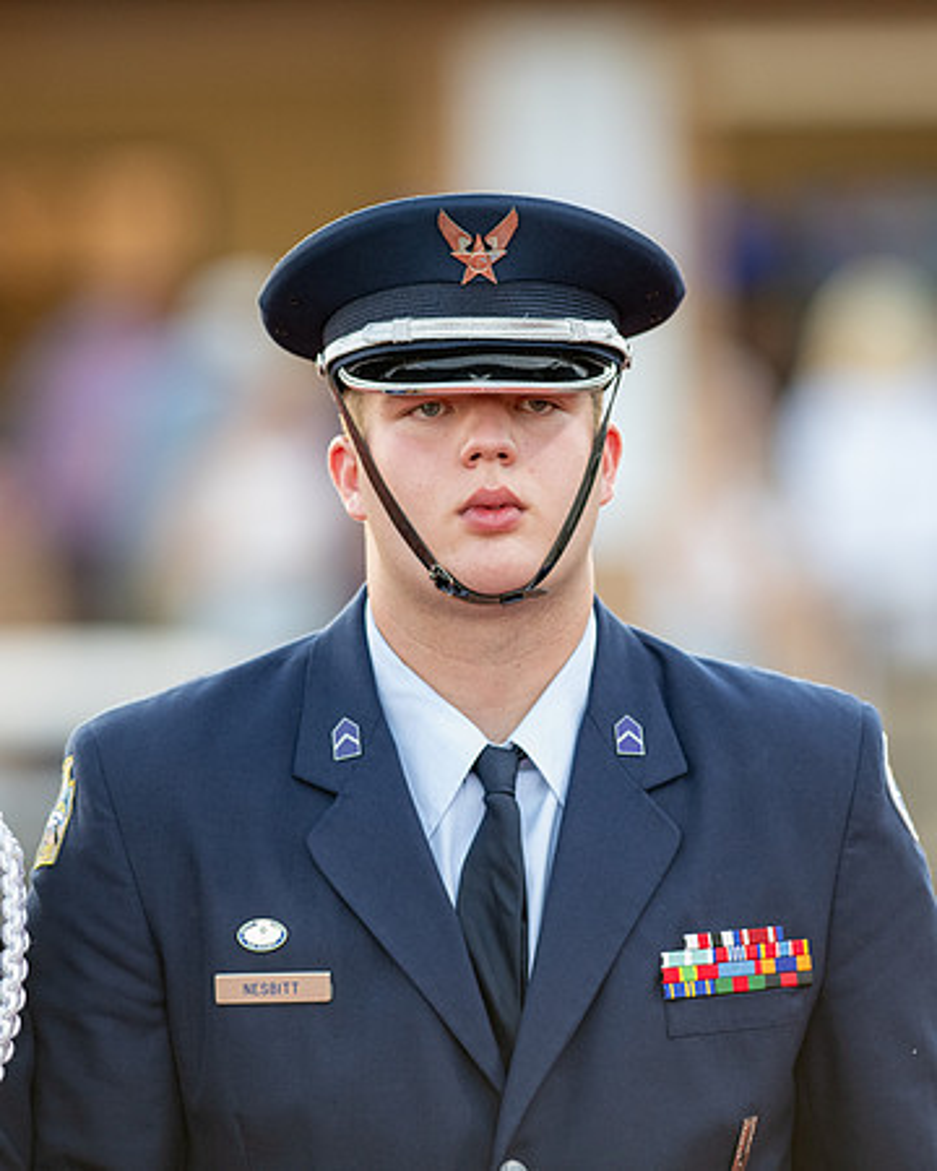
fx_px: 14639
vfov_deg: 4.6
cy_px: 586
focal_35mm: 422
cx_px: 455
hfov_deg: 3.7
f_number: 4
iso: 1800
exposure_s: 1/500
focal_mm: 300
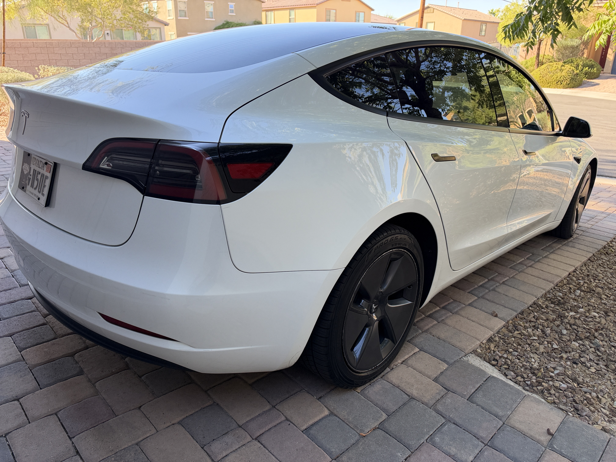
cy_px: 231
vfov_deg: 56.8
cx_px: 308
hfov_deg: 71.6
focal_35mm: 24
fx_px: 427
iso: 100
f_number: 1.8
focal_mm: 6.93
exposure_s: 1/356
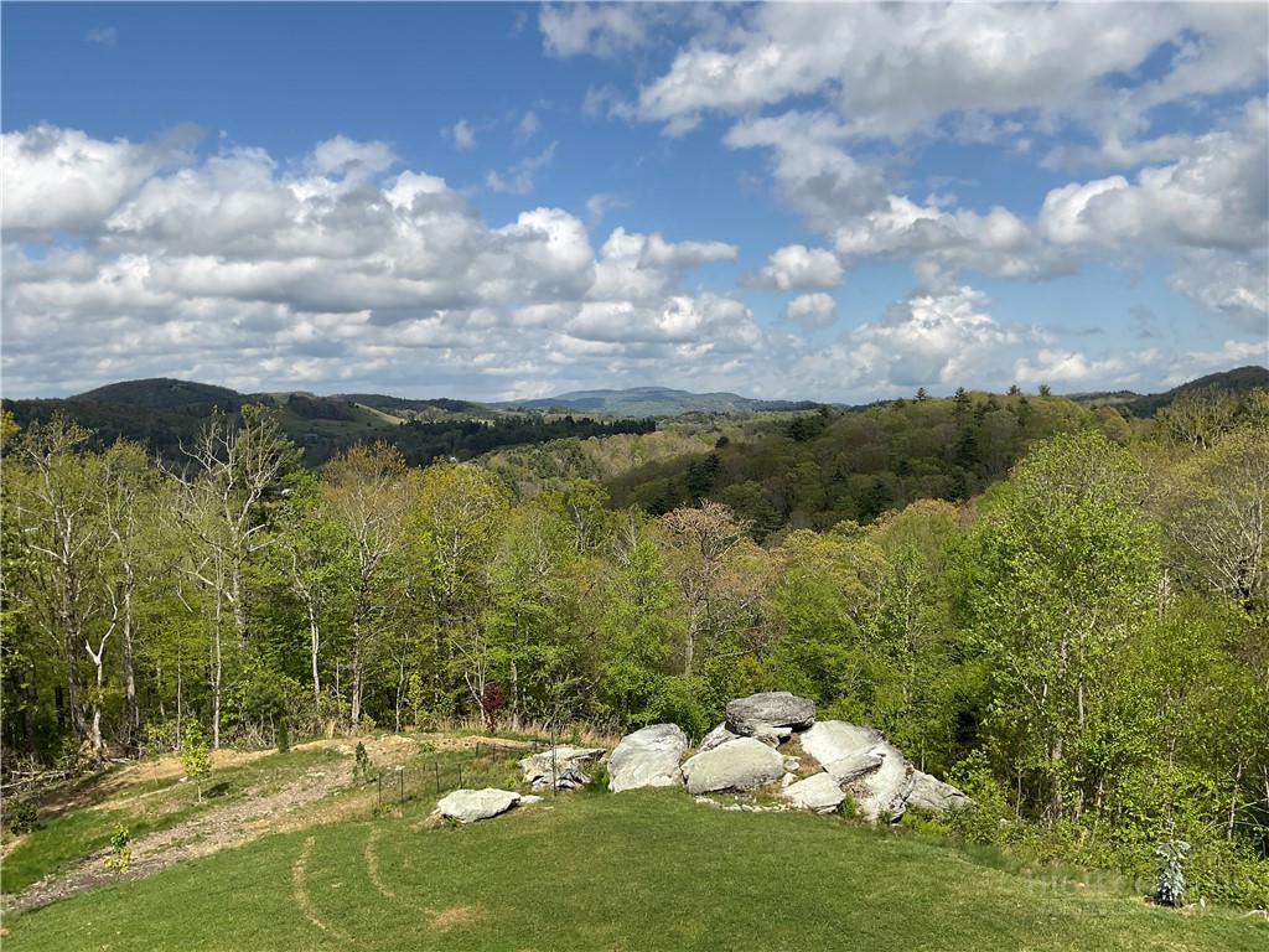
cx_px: 634
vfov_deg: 48.2
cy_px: 476
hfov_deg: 61.7
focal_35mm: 29
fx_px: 1063
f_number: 1.8
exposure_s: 1/2959
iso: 16
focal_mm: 3
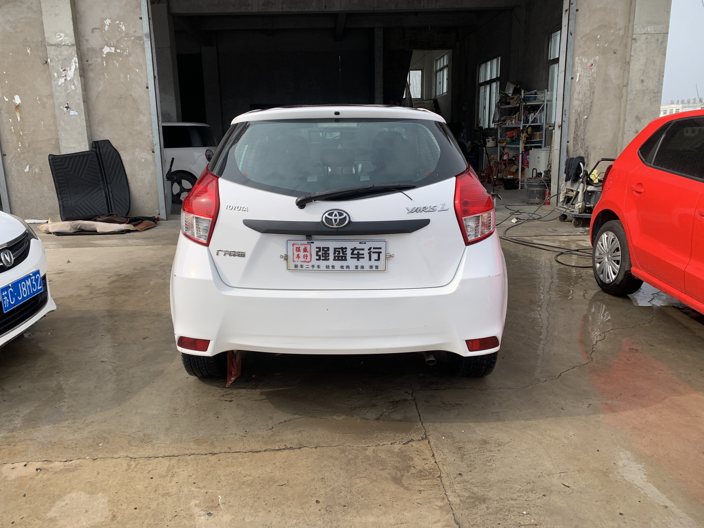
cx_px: 340
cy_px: 260
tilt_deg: -12.1
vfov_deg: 51.4
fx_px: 549
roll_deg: +1.7
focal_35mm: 27
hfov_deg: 65.3
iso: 25
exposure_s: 1/1748
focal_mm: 4.25
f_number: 1.8
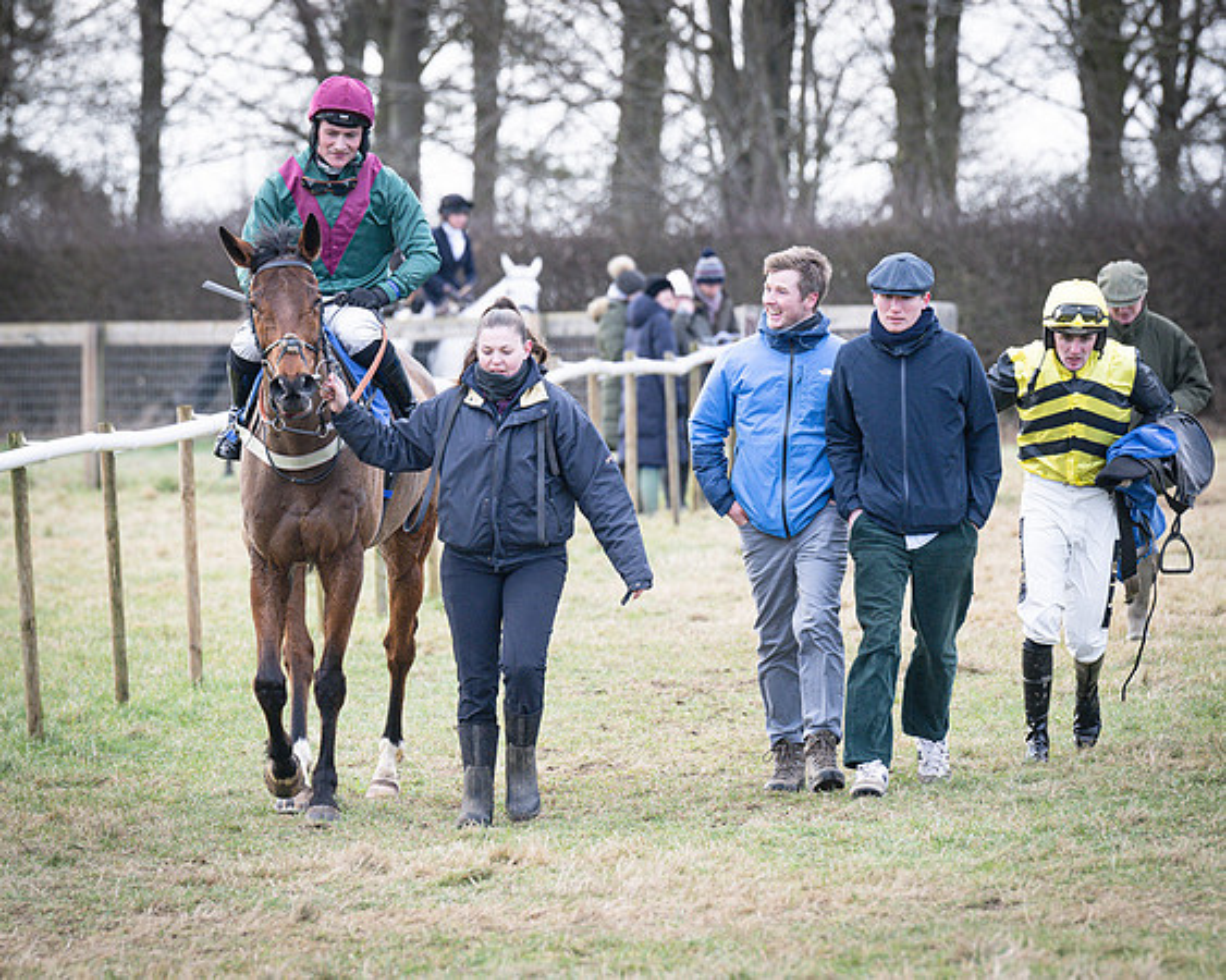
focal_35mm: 321
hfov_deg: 6.0
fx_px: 11647
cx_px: 490
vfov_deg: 4.8
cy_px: 490
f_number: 4.5
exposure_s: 1/640
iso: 400
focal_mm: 190
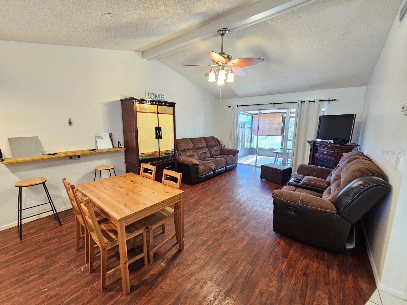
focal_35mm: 13
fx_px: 153
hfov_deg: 106.2
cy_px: 152
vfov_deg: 89.9
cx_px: 204
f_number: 2.2
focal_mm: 2.2
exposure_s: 1/30
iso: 320
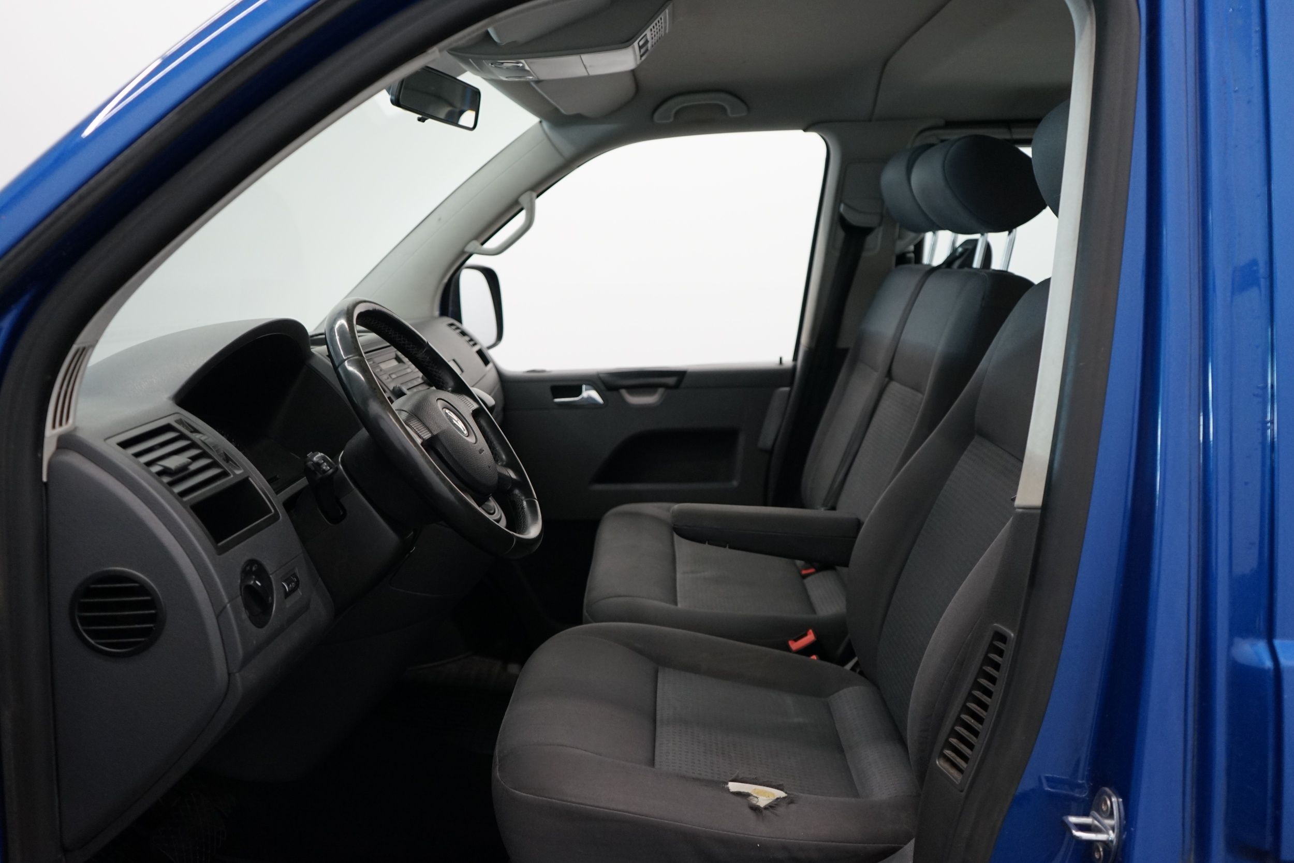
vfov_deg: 45.0
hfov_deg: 63.7
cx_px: 647
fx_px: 1042
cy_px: 432
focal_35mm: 29
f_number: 4
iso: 1600
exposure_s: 1/160
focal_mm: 29
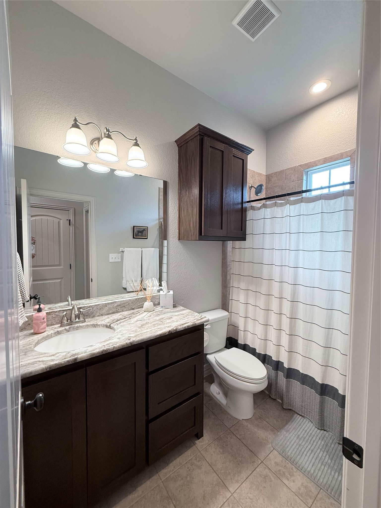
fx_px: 205
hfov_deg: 85.7
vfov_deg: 102.1
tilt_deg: -1.7
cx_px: 190
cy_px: 254
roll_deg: -0.4
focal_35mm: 14
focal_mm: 2.22
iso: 250
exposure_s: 1/60
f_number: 2.2
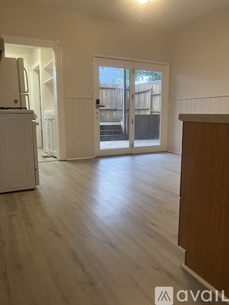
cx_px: 114
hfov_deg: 49.7
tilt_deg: -8.0
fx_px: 247
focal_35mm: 28
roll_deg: -0.8
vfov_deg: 63.5
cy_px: 152
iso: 64
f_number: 1.8
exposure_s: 1/60
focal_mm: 3.99
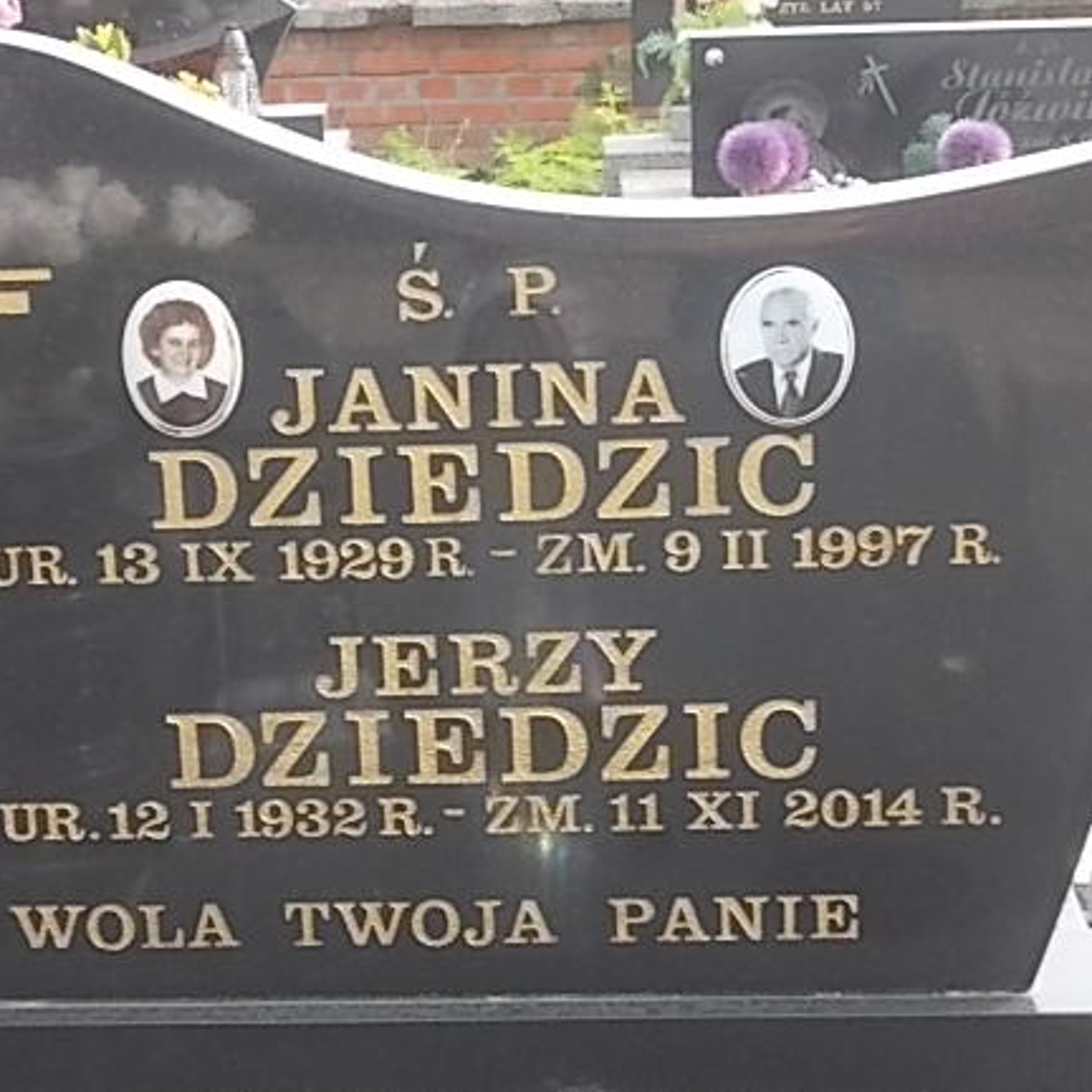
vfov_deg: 18.7
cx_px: 420
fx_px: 3319
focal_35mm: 93
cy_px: 523
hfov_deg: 18.7
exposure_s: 1/80
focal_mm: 10
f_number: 4.3
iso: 80
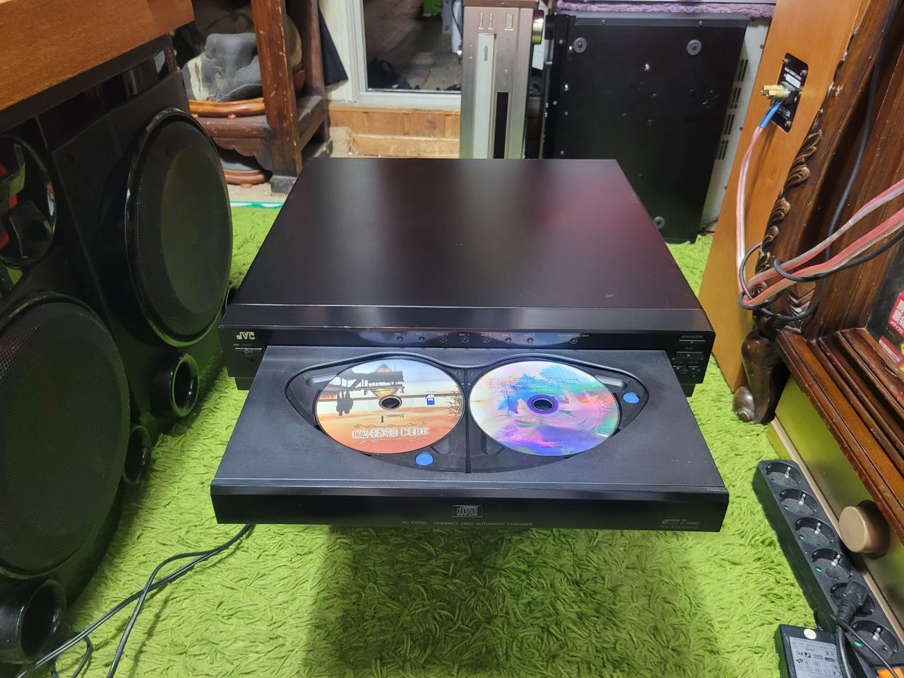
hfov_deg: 67.3
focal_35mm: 26
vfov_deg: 53.1
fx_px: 679
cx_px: 452
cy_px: 339
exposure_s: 1/40
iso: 320
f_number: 1.8
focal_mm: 5.4
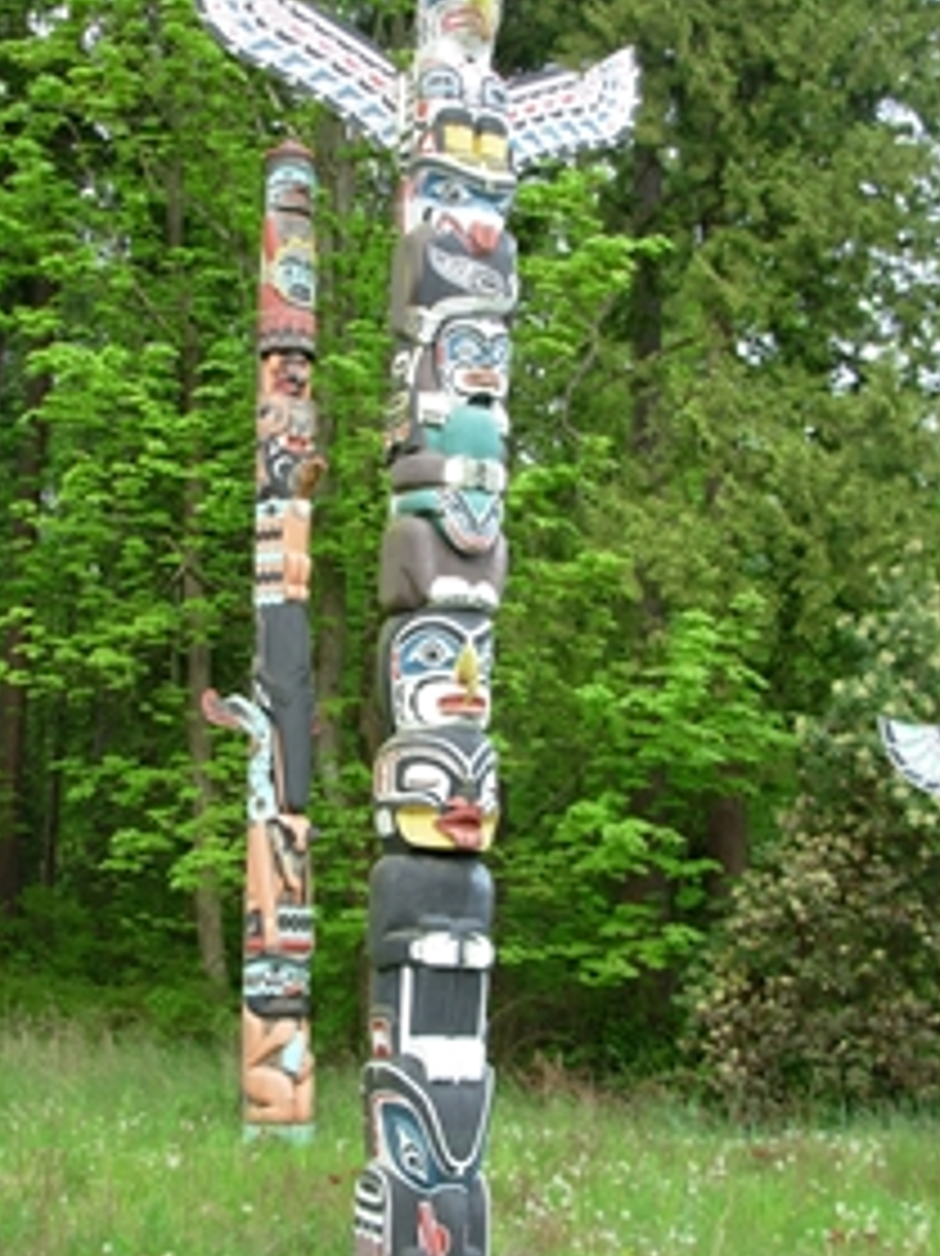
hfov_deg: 29.6
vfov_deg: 38.9
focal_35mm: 49
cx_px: 387
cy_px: 635
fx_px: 1775
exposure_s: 1/117
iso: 50
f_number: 2.9
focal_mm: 6.3
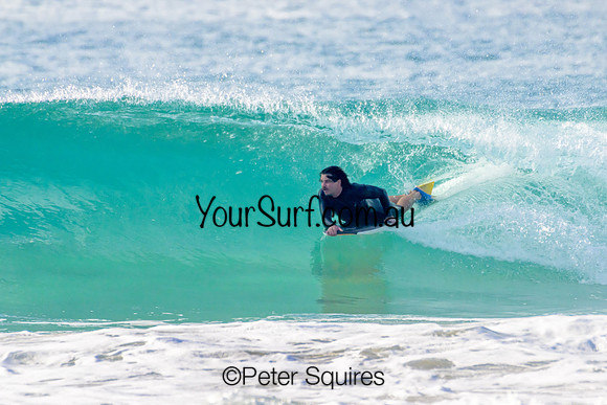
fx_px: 16864
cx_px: 304
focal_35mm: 1000
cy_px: 202
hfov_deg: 2.1
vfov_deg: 1.4
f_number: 11
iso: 1400
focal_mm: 1000
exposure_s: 1/2000
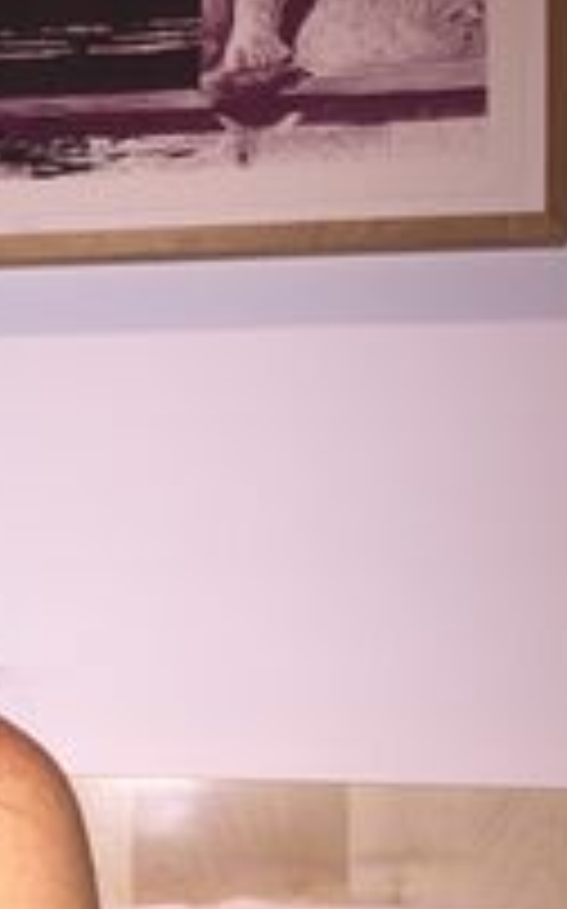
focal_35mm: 61
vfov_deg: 33.0
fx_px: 1510
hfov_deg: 19.8
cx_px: -140
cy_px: 657
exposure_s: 1/16
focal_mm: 4.15
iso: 32
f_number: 2.2
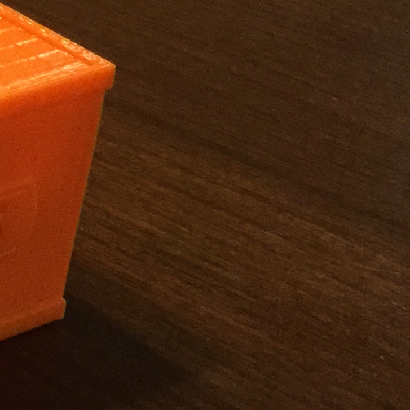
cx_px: -363
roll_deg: -1.5
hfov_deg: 12.7
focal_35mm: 123
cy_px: 251
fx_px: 1648
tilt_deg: -33.0
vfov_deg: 14.2
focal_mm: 3.3
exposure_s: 1/24
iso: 200
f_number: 2.4
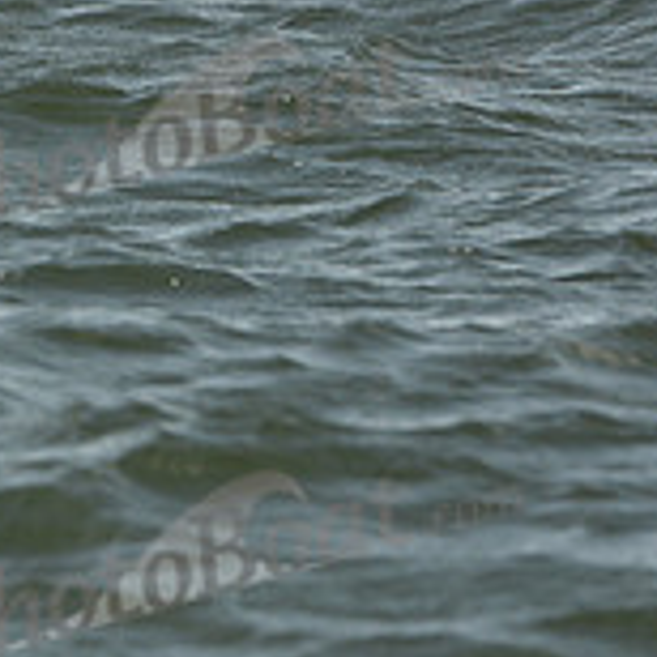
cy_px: -36
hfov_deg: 3.1
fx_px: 12068
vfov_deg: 3.1
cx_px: -294
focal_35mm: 562
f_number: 9
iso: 250
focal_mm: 175
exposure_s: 1/800
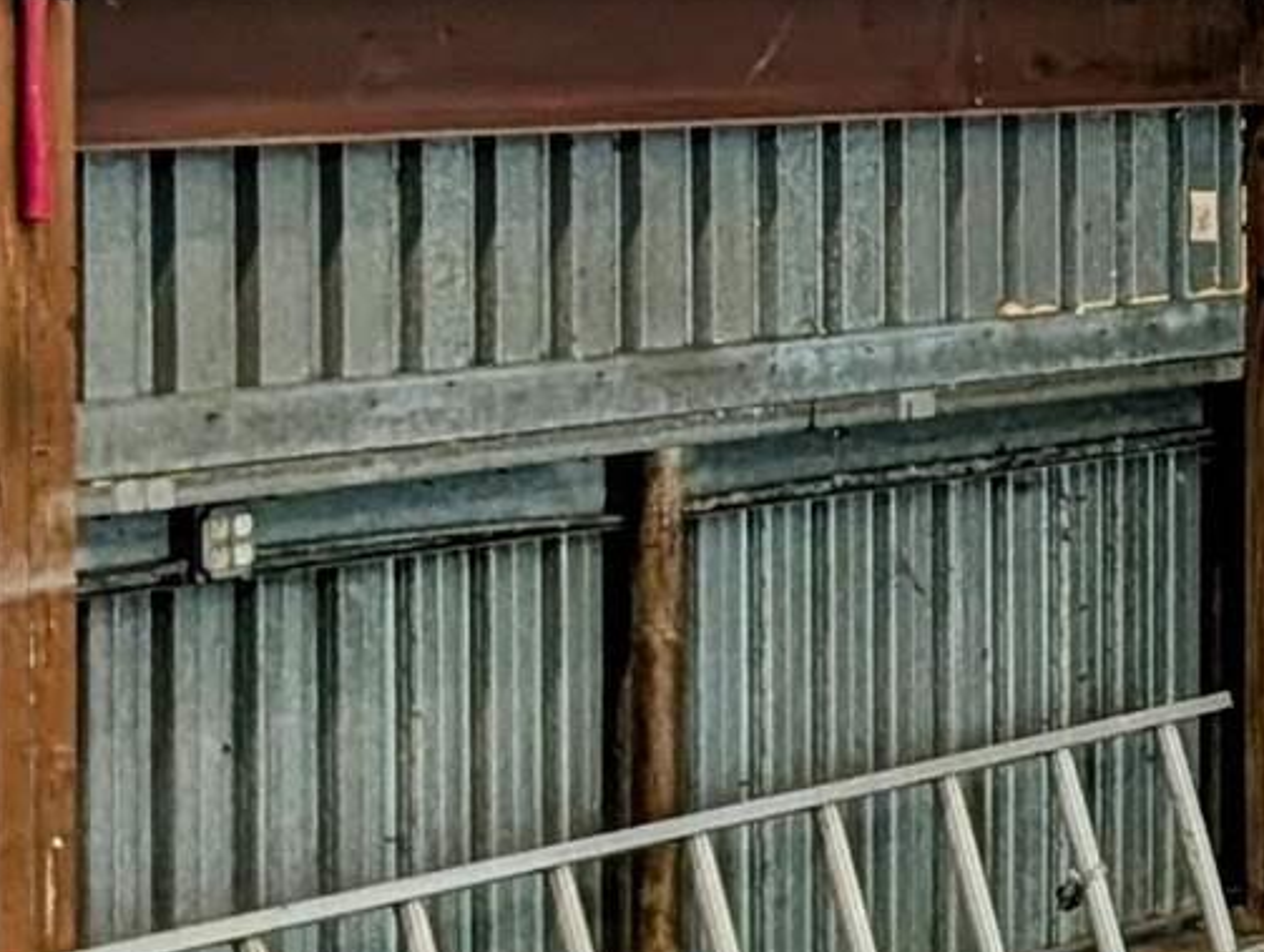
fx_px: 5340
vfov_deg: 10.1
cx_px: 2106
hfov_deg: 12.6
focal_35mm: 146
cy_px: 105
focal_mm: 6.9
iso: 105
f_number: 1.68
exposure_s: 1/120
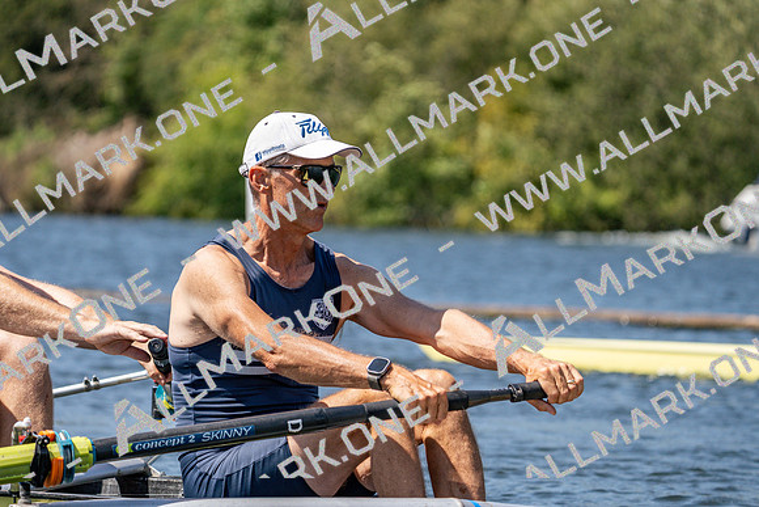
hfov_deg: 8.9
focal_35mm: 232
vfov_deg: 5.9
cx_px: 380
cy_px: 254
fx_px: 4892
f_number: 5.6
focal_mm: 232
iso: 320
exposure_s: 1/2000
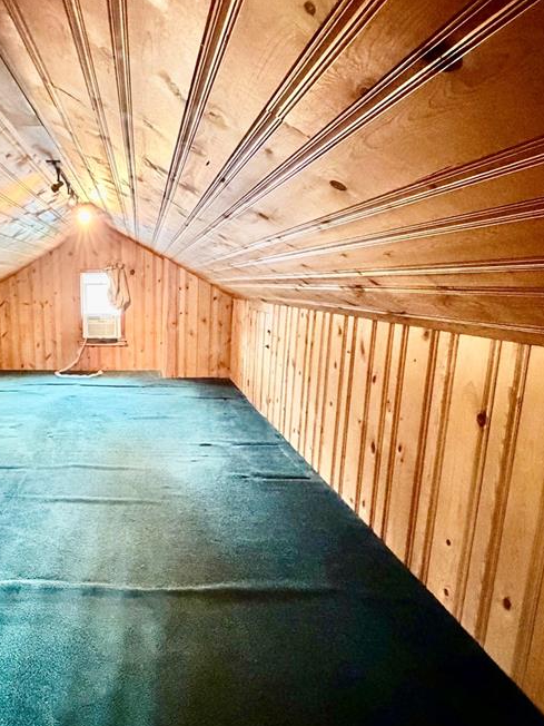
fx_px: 461
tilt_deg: -10.4
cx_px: 125
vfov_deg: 76.4
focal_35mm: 22
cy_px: 367
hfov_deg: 57.4
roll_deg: +0.1
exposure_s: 1/40
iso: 1250
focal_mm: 2.22
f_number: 2.2
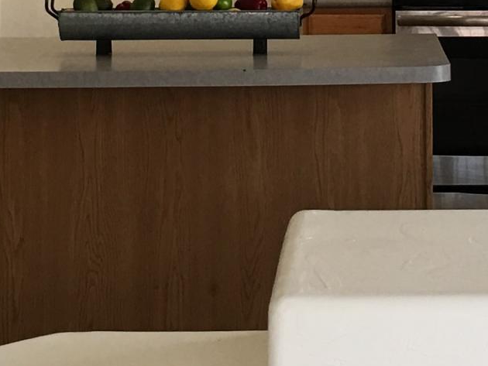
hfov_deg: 14.2
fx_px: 1946
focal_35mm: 138
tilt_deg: -0.7
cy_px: -103
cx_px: 387
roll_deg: +0.0
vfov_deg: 10.5
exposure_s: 1/30
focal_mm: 4.15
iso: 25
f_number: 2.2
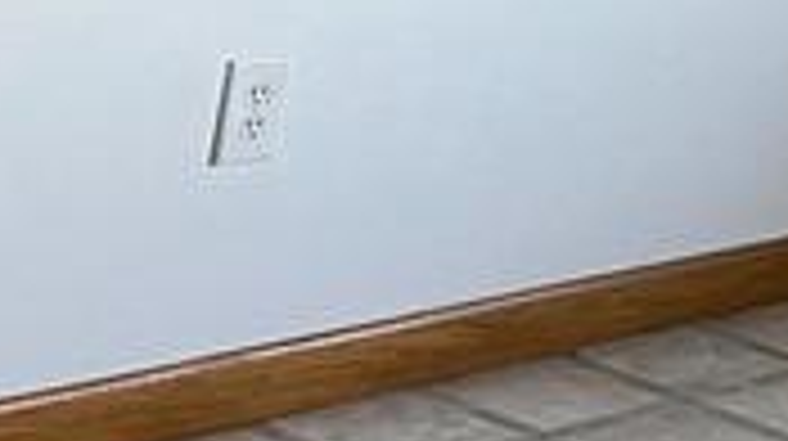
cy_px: -94
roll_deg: -13.6
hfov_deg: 10.1
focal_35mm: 166
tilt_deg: -9.1
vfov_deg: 7.2
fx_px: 3465
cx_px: 2269
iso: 80
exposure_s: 1/60
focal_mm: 5.7
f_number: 1.5
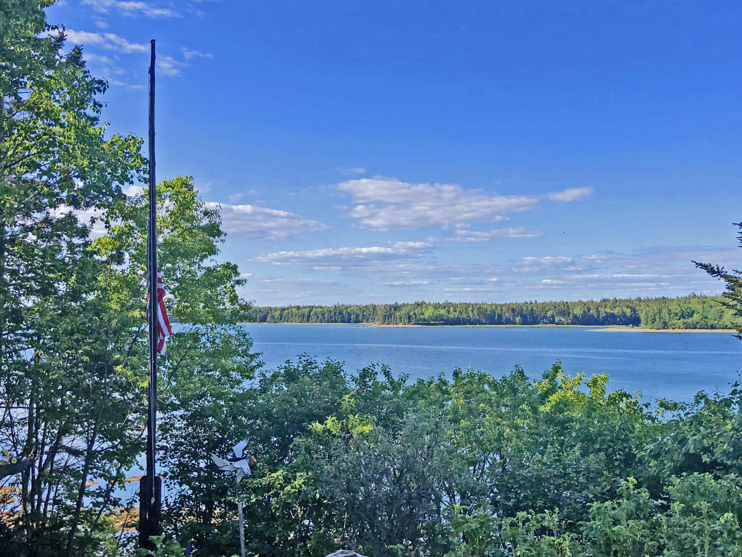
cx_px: 425
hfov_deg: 45.6
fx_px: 879
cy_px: 266
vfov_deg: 35.1
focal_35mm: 41
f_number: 1.8
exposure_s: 1/1656
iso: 20
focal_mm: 4
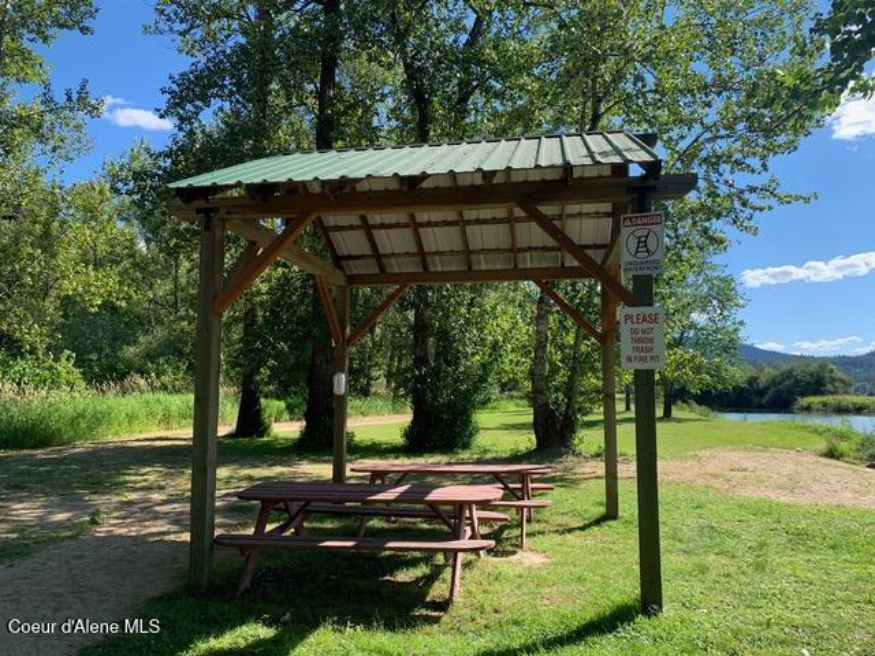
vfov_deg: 53.1
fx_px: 657
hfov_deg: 67.3
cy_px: 328
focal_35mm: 26
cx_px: 438
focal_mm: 4.25
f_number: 1.8
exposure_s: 1/759
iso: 25
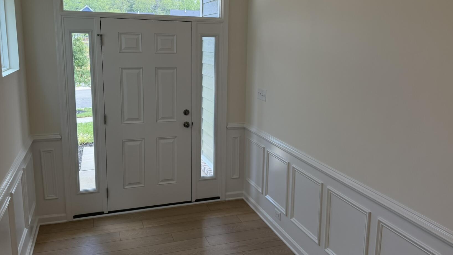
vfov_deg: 36.6
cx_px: 228
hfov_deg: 61.0
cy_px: 112
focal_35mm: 32
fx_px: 384
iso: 80
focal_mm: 6.76
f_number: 1.78
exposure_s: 1/235
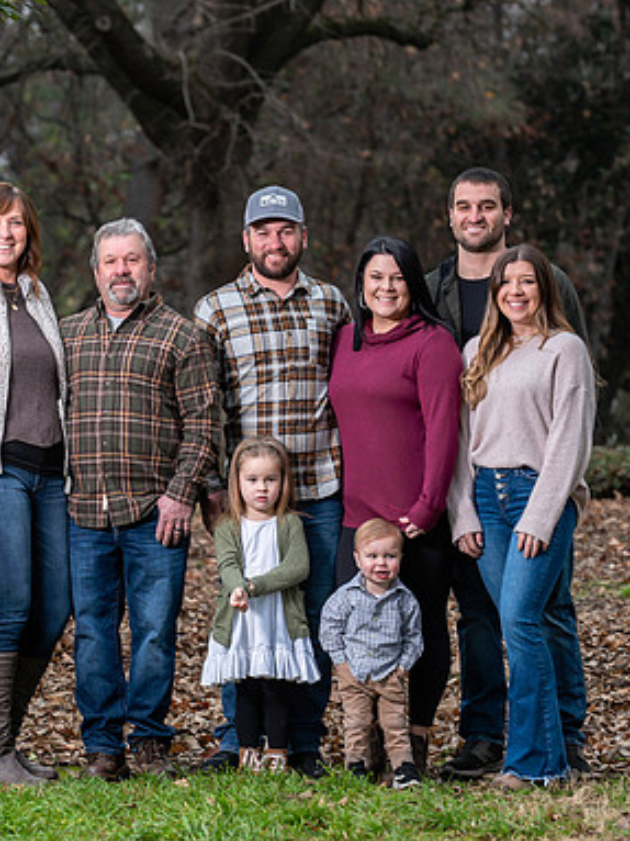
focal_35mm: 169
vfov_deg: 11.7
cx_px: 209
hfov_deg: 8.8
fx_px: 4103
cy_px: 418
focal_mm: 116
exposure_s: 1/125
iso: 200
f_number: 4
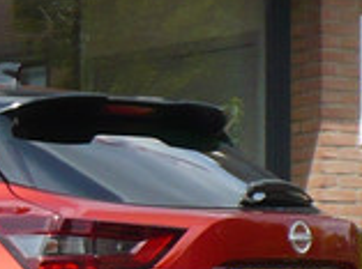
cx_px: -235
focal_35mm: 327
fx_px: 3412
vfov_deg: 4.5
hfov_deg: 6.0
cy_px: 207
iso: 100
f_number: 3.1
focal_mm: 8.9
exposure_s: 1/640
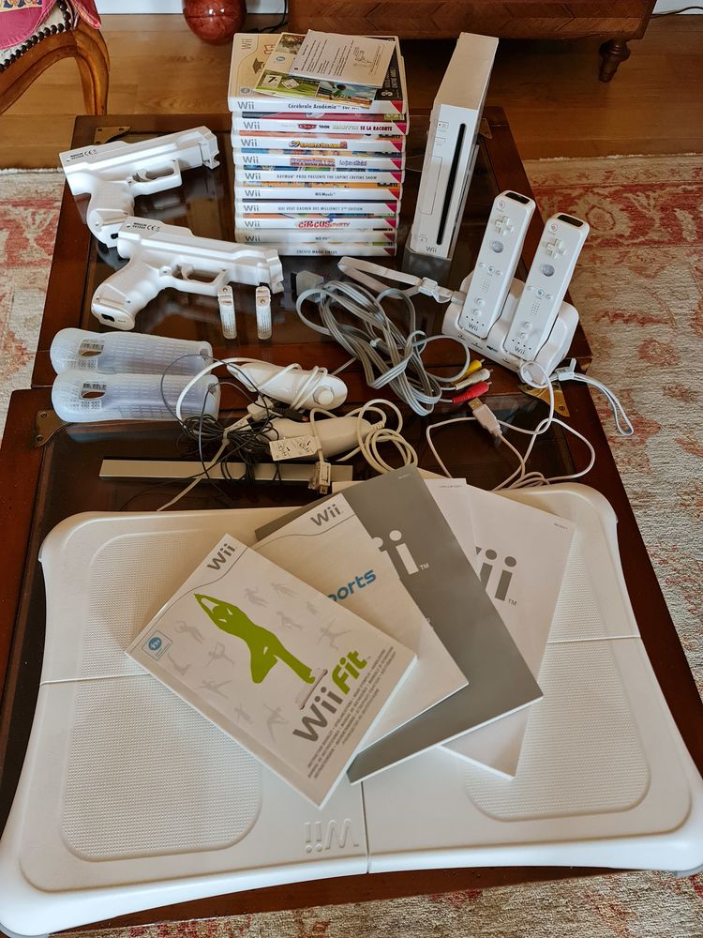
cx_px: 352
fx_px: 677
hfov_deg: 54.9
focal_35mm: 25
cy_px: 469
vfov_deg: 69.4
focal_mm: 7
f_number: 1.8
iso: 500
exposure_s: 1/50
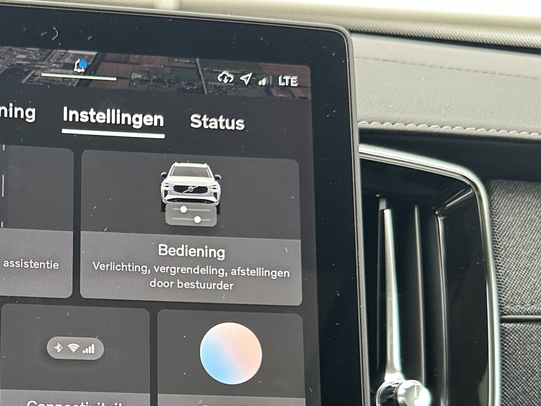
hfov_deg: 31.6
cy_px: 379
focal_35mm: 58
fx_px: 906
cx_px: 51
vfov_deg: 24.4
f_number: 1.78
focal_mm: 6.86
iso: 250
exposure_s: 1/109
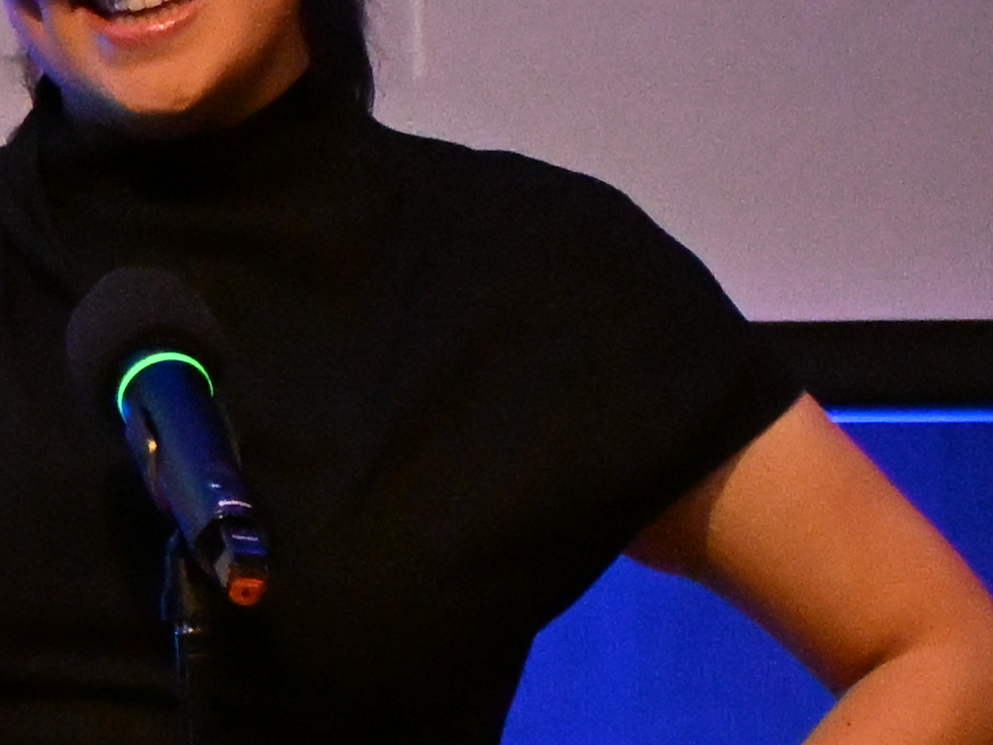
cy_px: 454
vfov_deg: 2.4
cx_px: -1699
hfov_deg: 3.2
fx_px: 17577
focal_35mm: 613
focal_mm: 77
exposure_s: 1/125
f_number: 5.3
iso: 10000
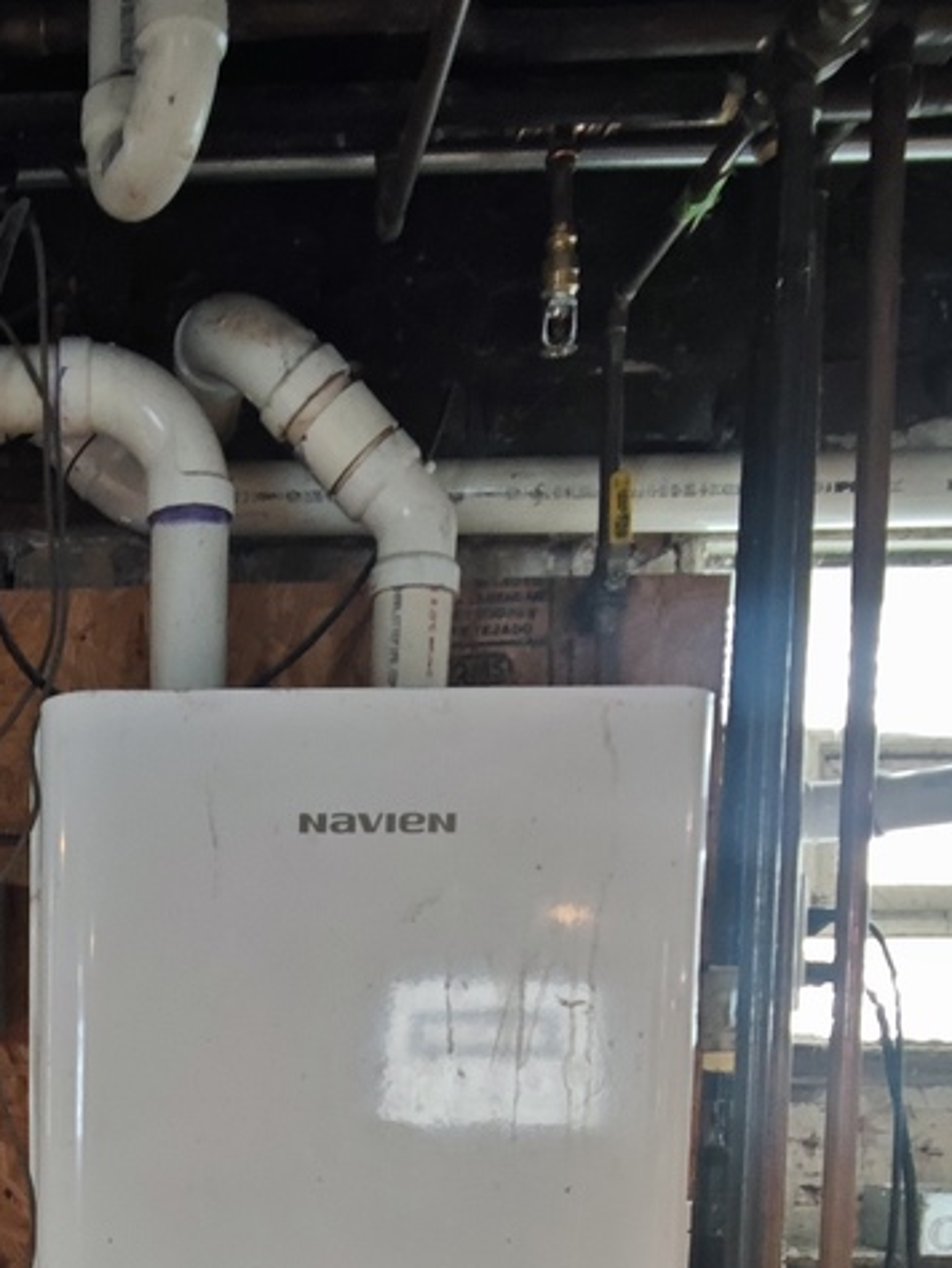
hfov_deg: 32.4
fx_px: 1502
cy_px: 1297
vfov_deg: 39.7
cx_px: 0
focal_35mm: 41
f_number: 2.2
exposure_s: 1/17.1
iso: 1000
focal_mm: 2.16
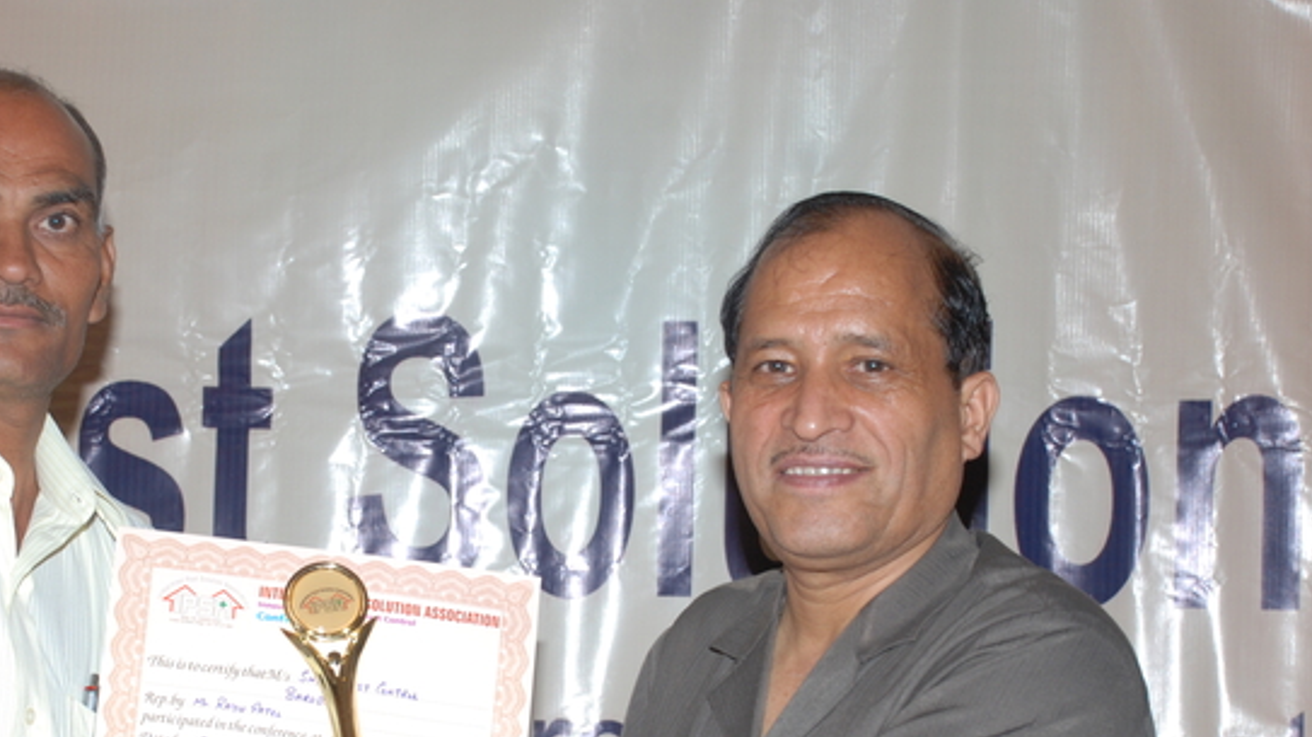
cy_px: 594
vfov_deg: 11.8
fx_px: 3547
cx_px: 430
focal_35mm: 102
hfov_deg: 20.9
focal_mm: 44
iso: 200
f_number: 9
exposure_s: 1/125
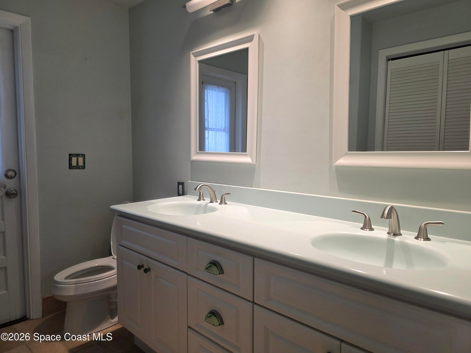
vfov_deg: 58.9
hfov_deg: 73.9
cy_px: 176
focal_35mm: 23
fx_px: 313
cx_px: 236
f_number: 1.7
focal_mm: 6.3
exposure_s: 1/120
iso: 125
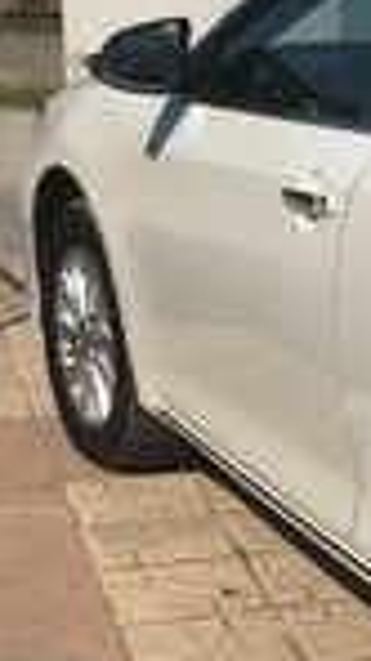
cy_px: 447
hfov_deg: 10.6
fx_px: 1858
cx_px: 684
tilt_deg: -16.6
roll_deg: -2.5
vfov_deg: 20.1
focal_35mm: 106
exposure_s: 1/3663
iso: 25
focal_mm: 4.15
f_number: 2.2
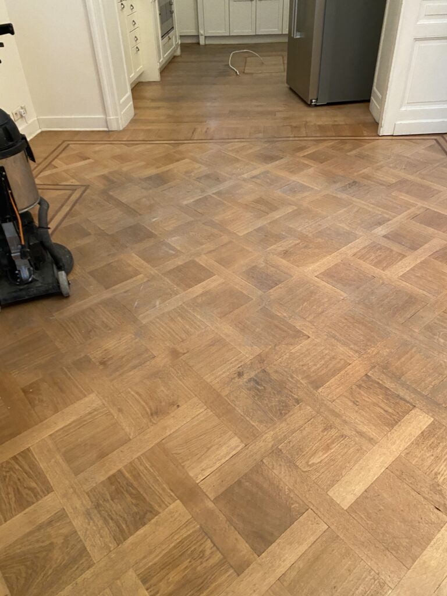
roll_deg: +4.3
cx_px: 224
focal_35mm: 26
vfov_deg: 67.3
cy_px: 298
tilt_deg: -38.8
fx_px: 448
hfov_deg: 53.1
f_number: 1.8
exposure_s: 1/50
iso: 320
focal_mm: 4.25
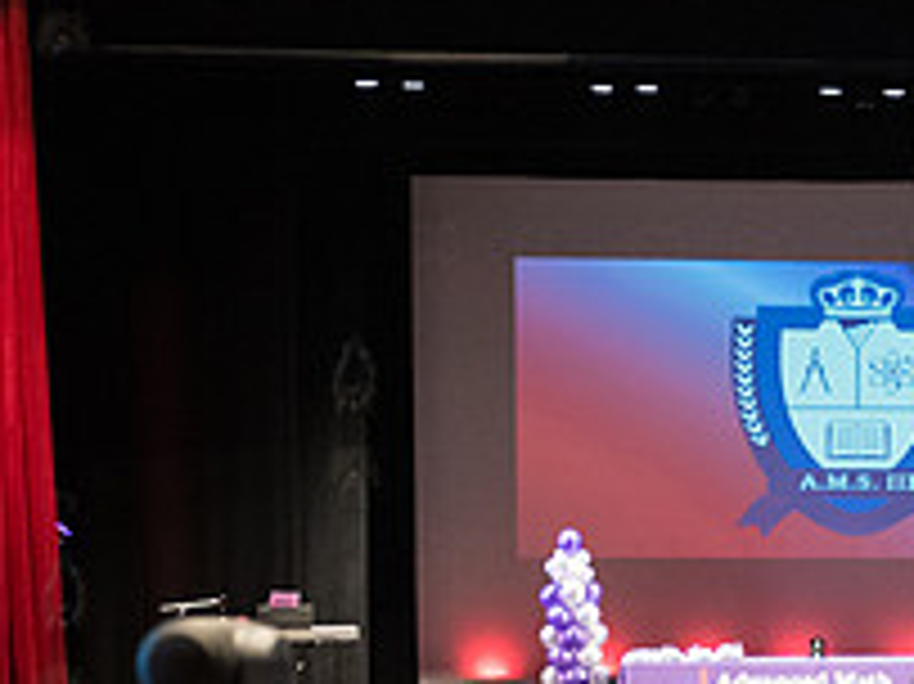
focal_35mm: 66
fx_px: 1742
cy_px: 628
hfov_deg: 27.6
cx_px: 932
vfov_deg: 21.7
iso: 4000
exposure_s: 1/200
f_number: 2.8
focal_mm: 24
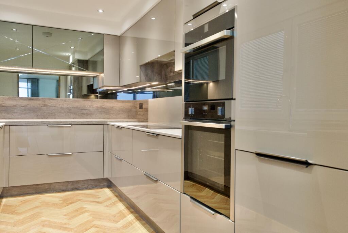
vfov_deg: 42.4
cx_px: 174
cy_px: 116
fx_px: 300
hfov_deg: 60.3
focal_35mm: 31
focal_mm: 31
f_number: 6.3
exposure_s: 1/100
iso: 4000
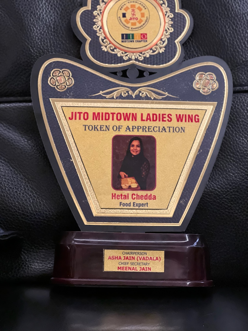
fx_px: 736
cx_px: 124
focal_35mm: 77
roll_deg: +0.6
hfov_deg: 19.1
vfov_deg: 25.3
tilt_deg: -19.2
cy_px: 166
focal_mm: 9
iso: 1000
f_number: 2.8
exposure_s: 1/15
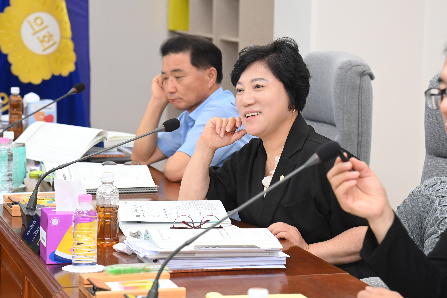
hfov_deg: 20.8
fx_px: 1217
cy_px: 149
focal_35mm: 98
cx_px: 224
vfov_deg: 14.0
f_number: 6.3
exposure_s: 1/250
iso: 3200
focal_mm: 98
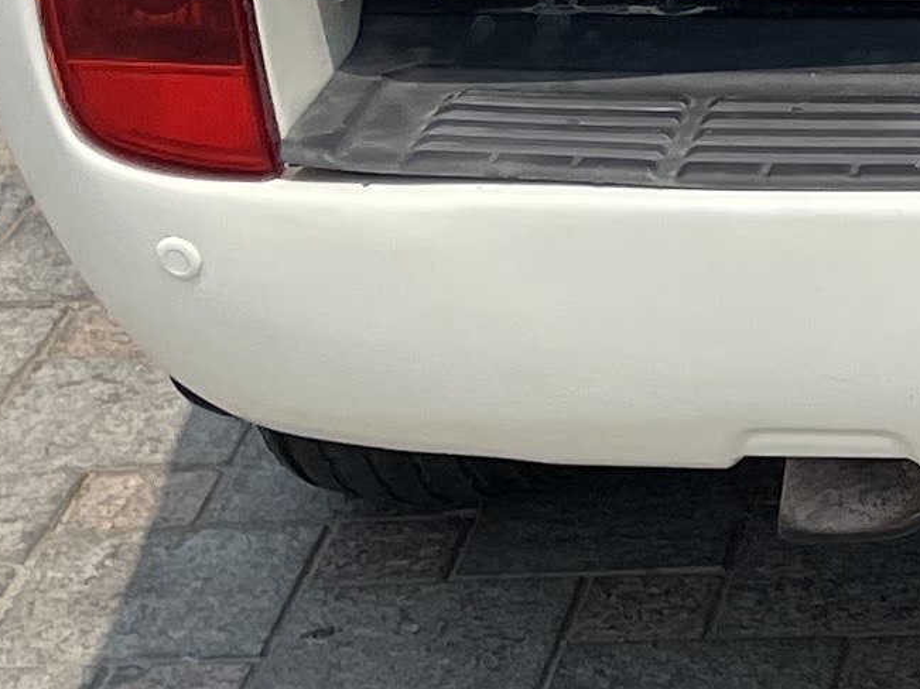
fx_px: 4278
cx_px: 1765
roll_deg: +0.4
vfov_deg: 8.7
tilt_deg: -13.0
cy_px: -654
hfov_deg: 11.2
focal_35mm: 161
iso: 32
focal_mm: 4.2
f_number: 1.6
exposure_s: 1/4464
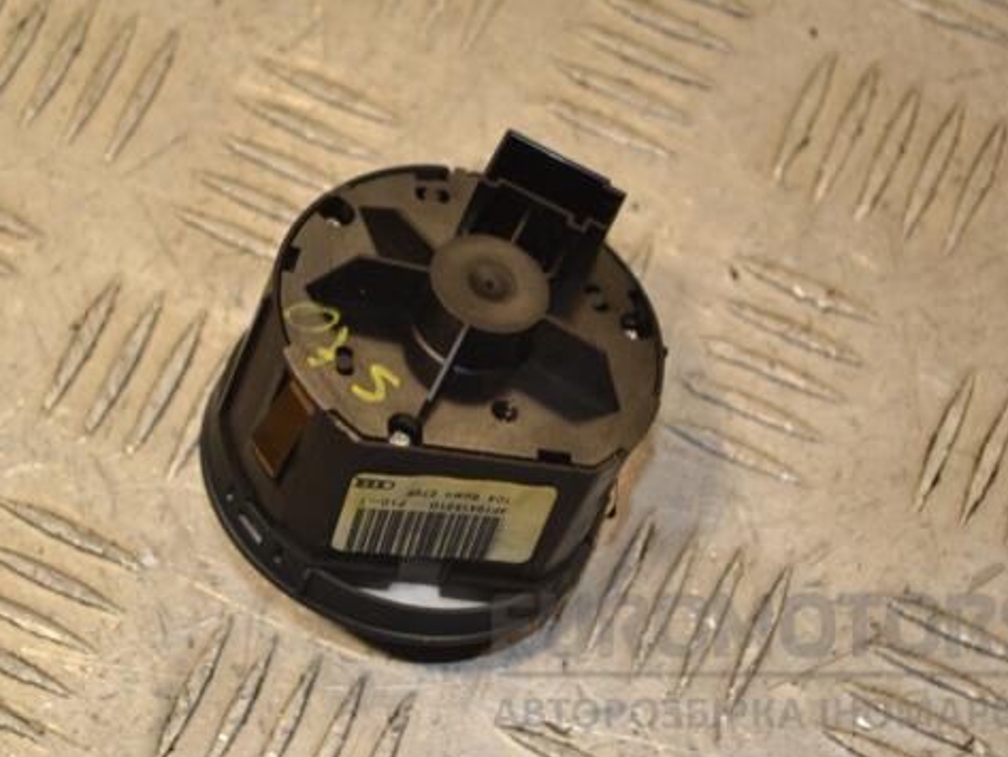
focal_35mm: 101
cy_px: 341
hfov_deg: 19.5
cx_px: 452
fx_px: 2930
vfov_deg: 14.7
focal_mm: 55
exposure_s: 1/125
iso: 400
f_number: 5.6
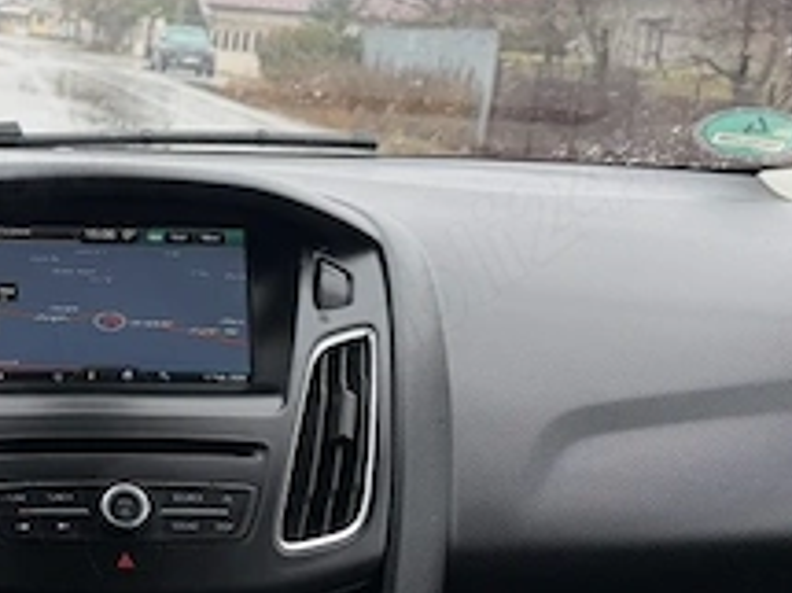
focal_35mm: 67
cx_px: 88
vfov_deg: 21.9
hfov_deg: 28.0
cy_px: 262
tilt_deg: -9.7
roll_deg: -4.9
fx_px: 1532
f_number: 1.78
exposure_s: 1/149
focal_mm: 6.76
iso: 80
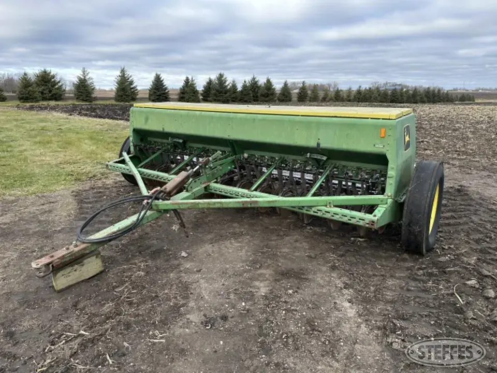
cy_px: 186
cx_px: 248
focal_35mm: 24
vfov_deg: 56.8
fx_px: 345
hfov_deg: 71.6
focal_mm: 6.86
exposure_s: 1/864
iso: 80
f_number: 1.78
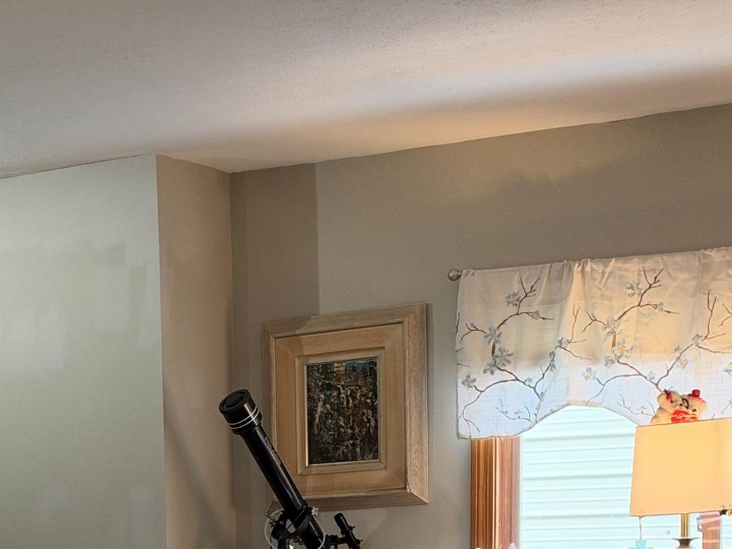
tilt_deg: -8.0
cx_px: -90
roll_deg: +2.7
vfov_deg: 17.1
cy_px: 756
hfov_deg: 22.9
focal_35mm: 80
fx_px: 1692
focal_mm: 6.93
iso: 200
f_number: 1.48
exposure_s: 1/60
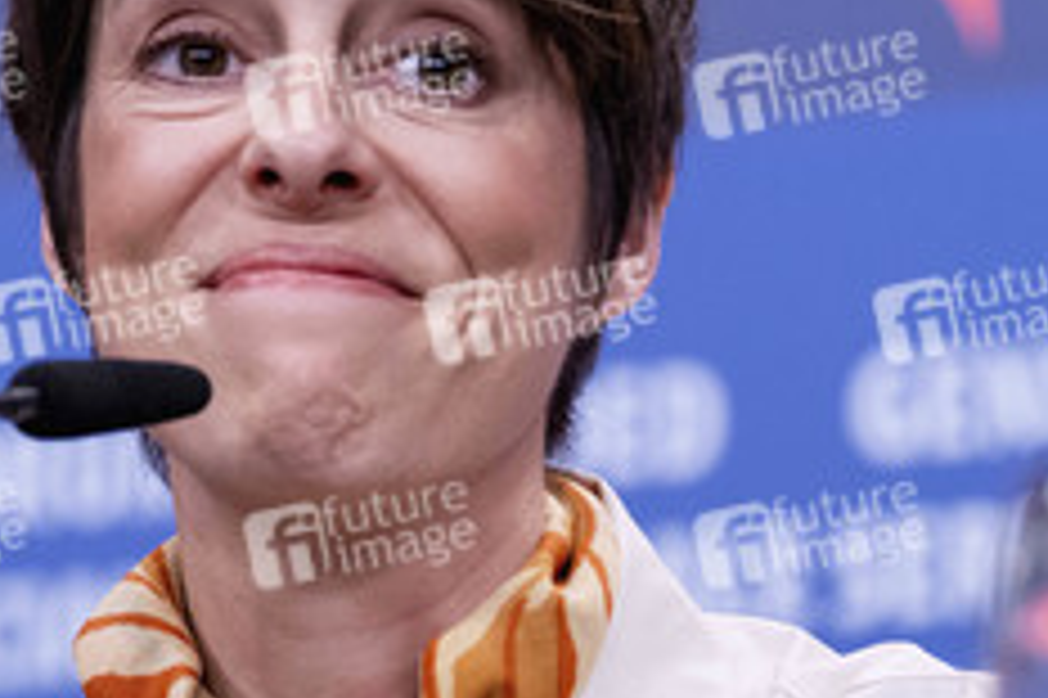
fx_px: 8960
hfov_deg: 6.7
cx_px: 421
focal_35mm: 308
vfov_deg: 4.5
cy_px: 198
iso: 1250
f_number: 2.8
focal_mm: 106
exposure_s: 1/250
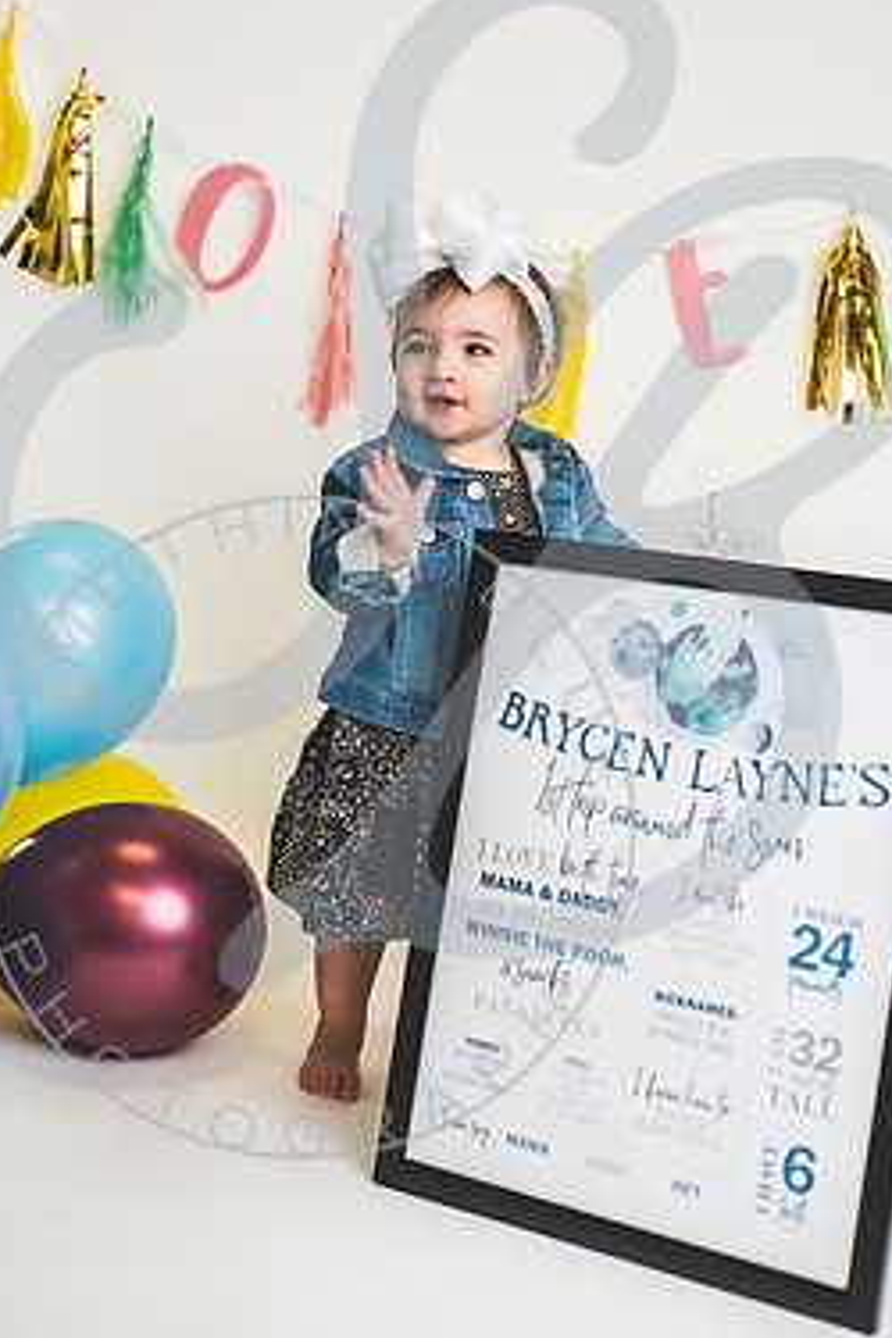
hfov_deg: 22.6
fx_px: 2230
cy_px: 557
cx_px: 464
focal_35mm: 60
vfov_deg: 33.3
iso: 200
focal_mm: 50
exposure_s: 1/160
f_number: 2.8
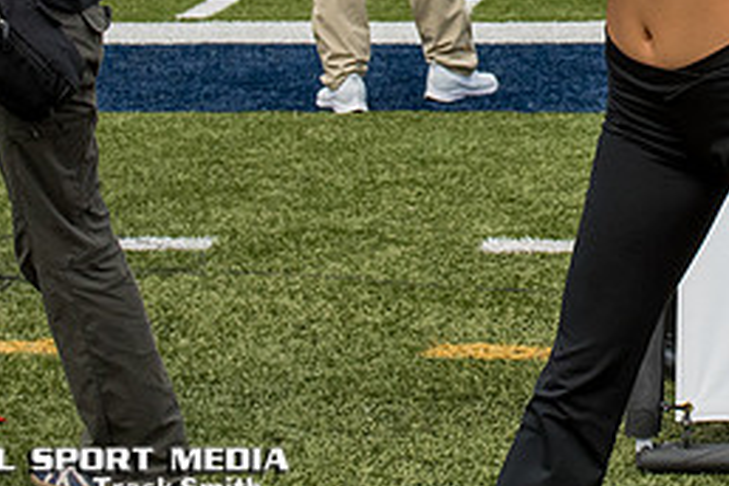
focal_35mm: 142
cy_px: -202
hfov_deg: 14.2
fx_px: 2875
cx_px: 720
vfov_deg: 9.4
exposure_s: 1/5000
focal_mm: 31
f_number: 4
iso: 640
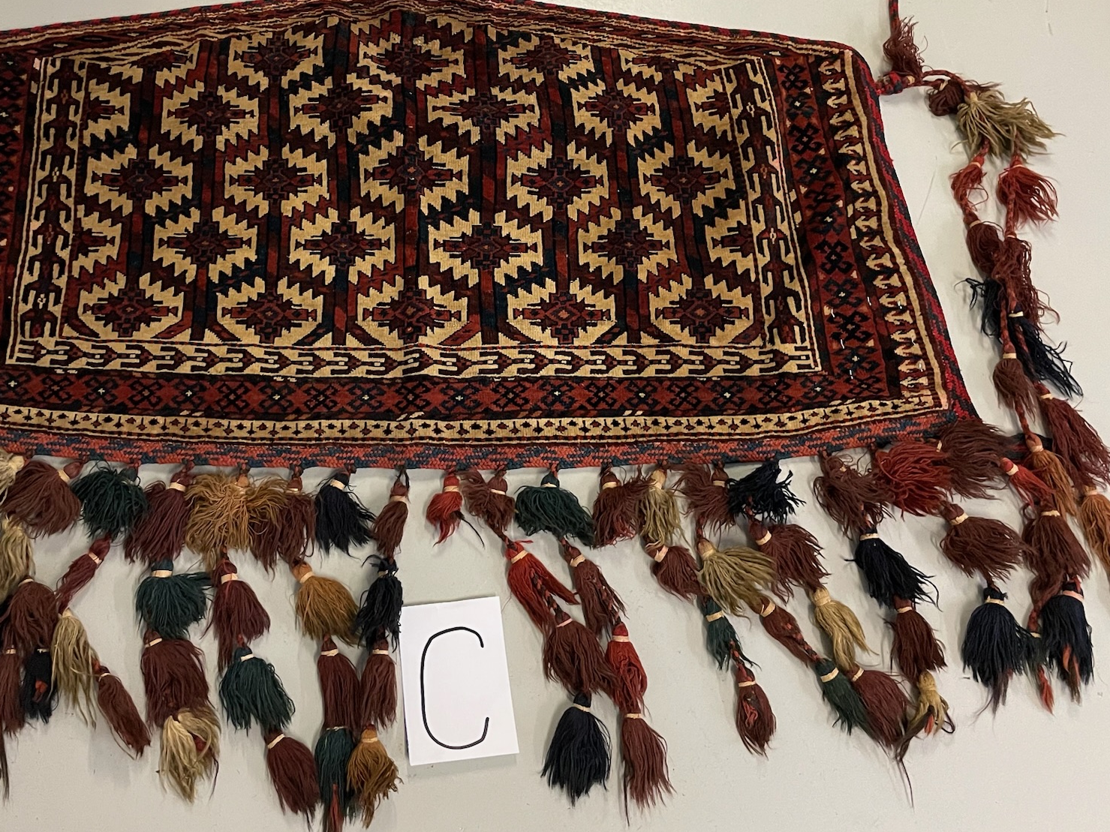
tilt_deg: -66.1
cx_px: 451
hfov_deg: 51.1
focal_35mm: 36
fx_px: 1154
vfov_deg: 39.4
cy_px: 308
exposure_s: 1/50
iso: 400
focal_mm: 4.2
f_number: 1.6
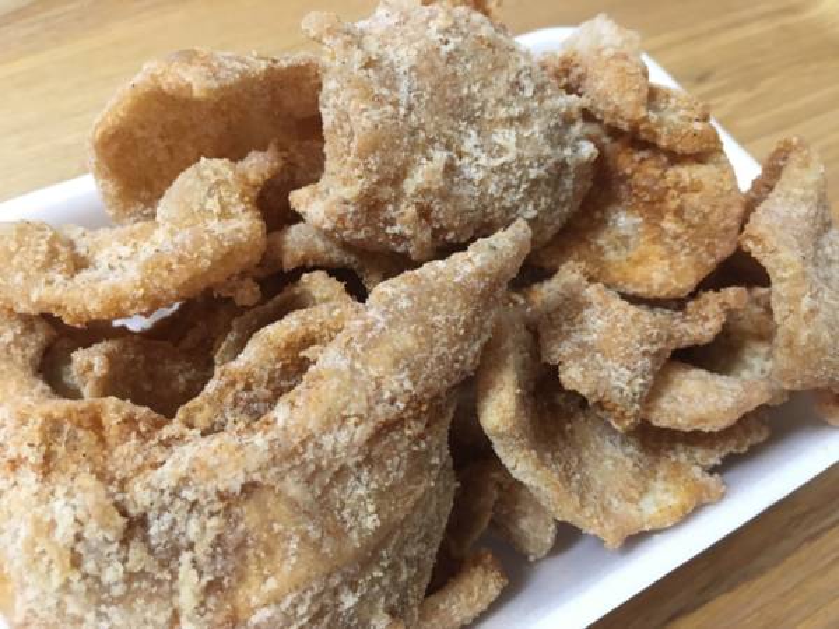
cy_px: 314
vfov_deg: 48.2
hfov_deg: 61.7
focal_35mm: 29
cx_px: 420
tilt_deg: -56.5
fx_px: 703
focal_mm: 4.15
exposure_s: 1/30
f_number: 2.2
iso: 200
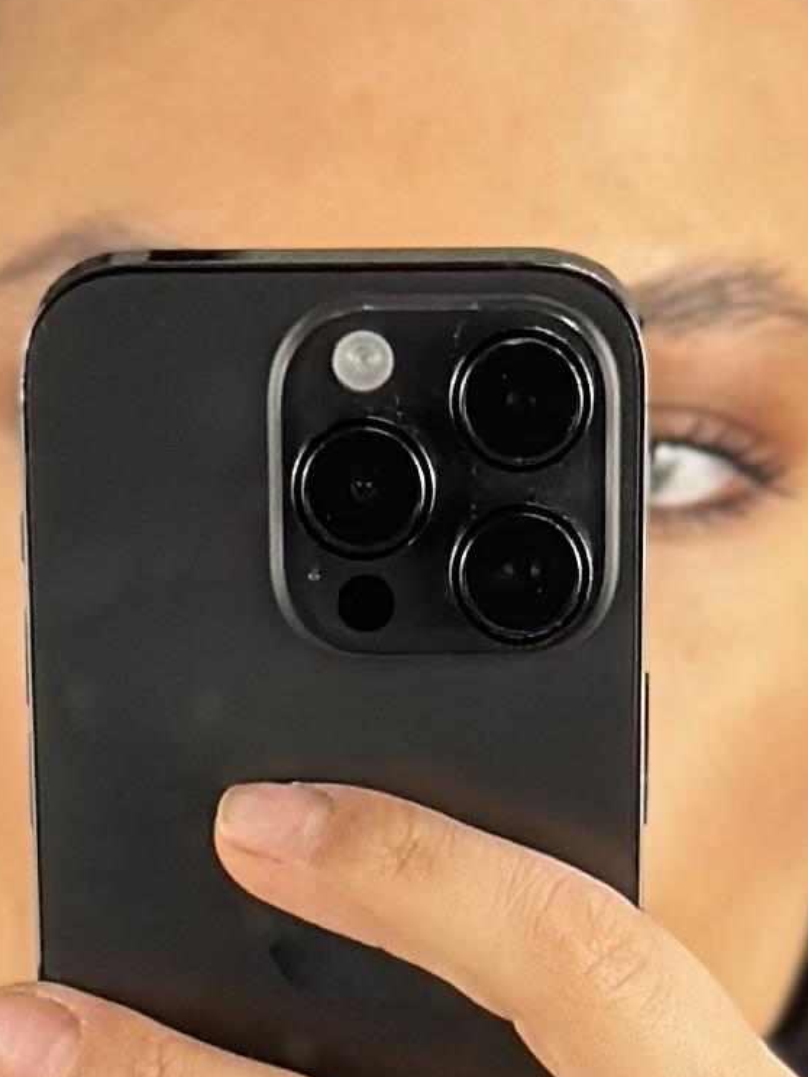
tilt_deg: -25.0
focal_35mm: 260
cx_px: 235
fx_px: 8092
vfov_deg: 7.1
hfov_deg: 5.7
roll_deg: +1.7
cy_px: 2642
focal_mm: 6.86
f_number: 1.78
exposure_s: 1/50
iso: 100
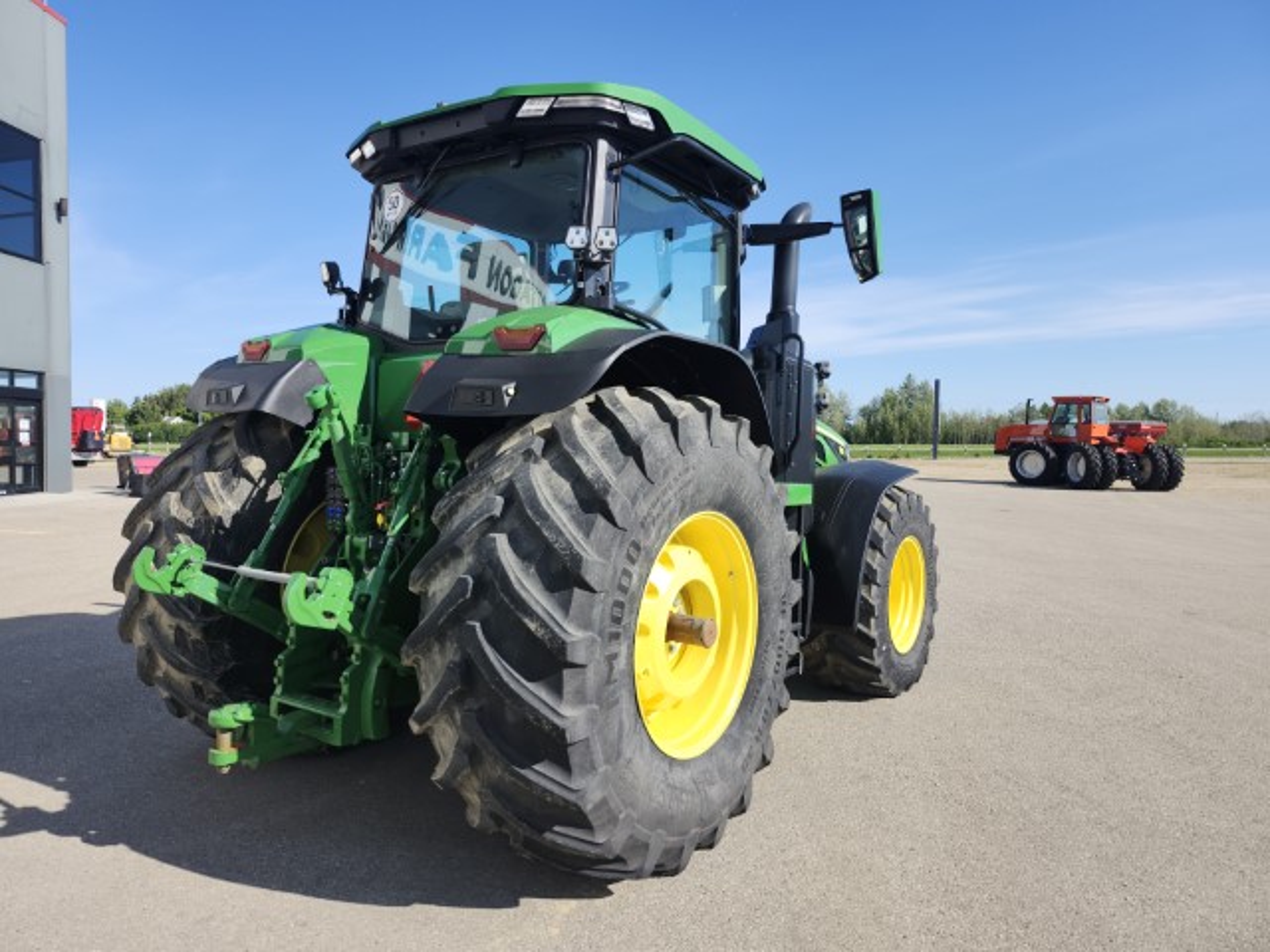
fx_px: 844
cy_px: 476
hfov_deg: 73.9
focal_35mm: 23
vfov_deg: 58.9
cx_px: 635
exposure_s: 1/1132
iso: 25
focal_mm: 5.54
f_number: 1.8
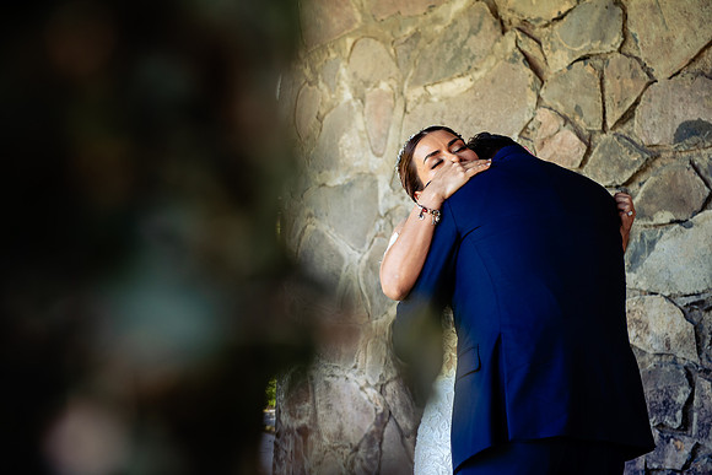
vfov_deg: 19.5
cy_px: 238
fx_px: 1385
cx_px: 356
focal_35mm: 70
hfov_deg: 28.8
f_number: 4
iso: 400
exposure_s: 1/125
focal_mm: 70
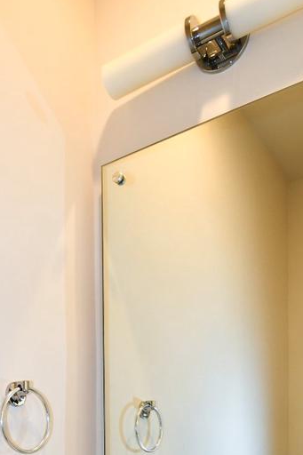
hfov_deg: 34.9
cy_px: 475
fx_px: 480
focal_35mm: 38
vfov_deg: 42.3
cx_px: 119
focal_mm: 12
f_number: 4
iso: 360
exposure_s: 1/60
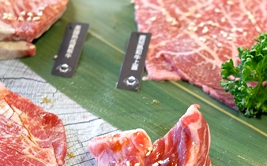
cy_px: 155
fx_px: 691
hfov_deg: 21.7
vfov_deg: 13.6
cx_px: 194
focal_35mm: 95
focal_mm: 23
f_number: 2.8
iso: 1250
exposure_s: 1/42
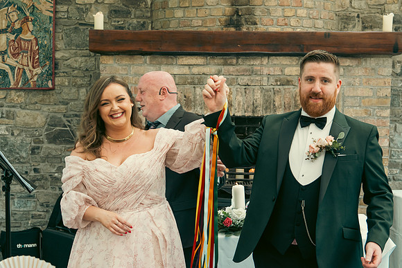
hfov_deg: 31.9
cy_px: 134
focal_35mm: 63
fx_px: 704
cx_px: 201
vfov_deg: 21.6
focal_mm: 42
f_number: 3.5
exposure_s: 1/200
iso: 400
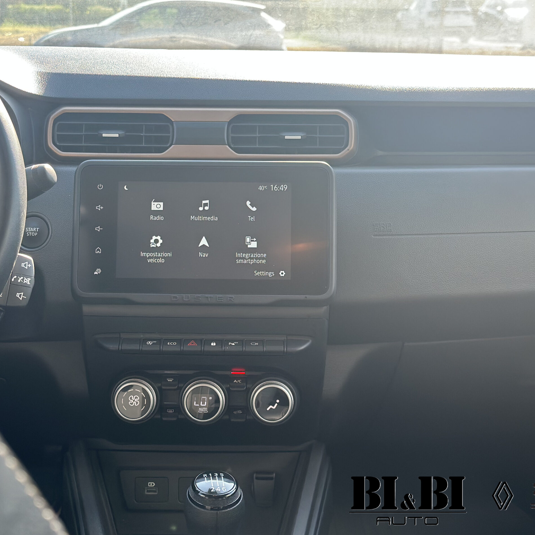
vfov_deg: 30.0
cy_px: 267
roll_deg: -0.9
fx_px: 997
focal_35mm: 57
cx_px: 232
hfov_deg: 30.0
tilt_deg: -15.4
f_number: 1.78
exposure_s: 1/304
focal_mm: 6.86
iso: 80
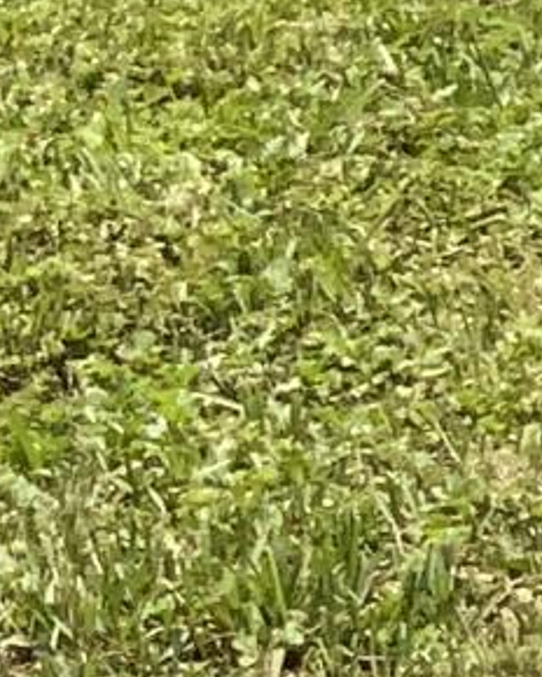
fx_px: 5875
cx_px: 2395
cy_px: -369
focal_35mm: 293
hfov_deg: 4.7
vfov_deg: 6.5
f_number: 1.8
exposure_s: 1/2227
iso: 20
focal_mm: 3
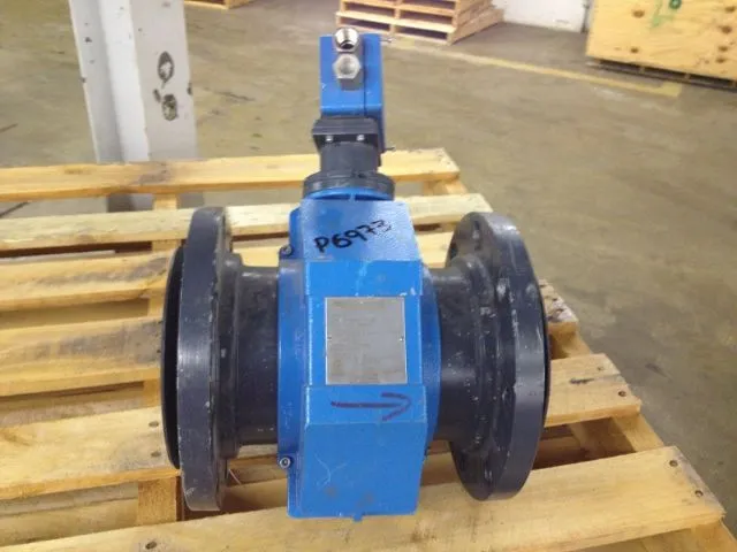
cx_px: 368
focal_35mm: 35
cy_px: 276
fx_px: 745
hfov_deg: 52.6
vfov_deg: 40.7
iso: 200
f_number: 2.4
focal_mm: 4.28
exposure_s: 1/20
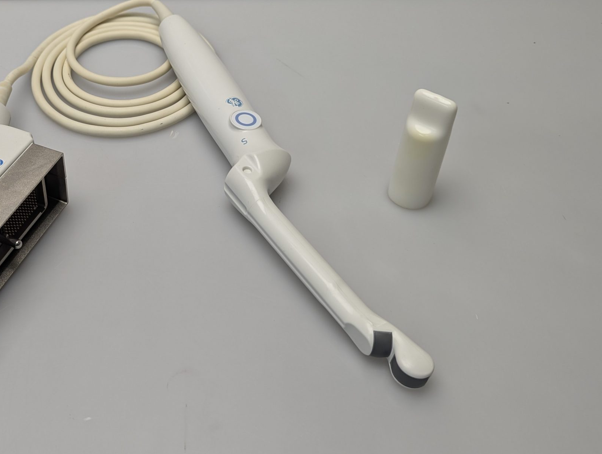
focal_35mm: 38
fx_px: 662
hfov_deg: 47.6
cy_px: 144
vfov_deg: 37.3
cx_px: 175
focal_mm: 6.81
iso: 61
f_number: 1.85
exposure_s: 1/100
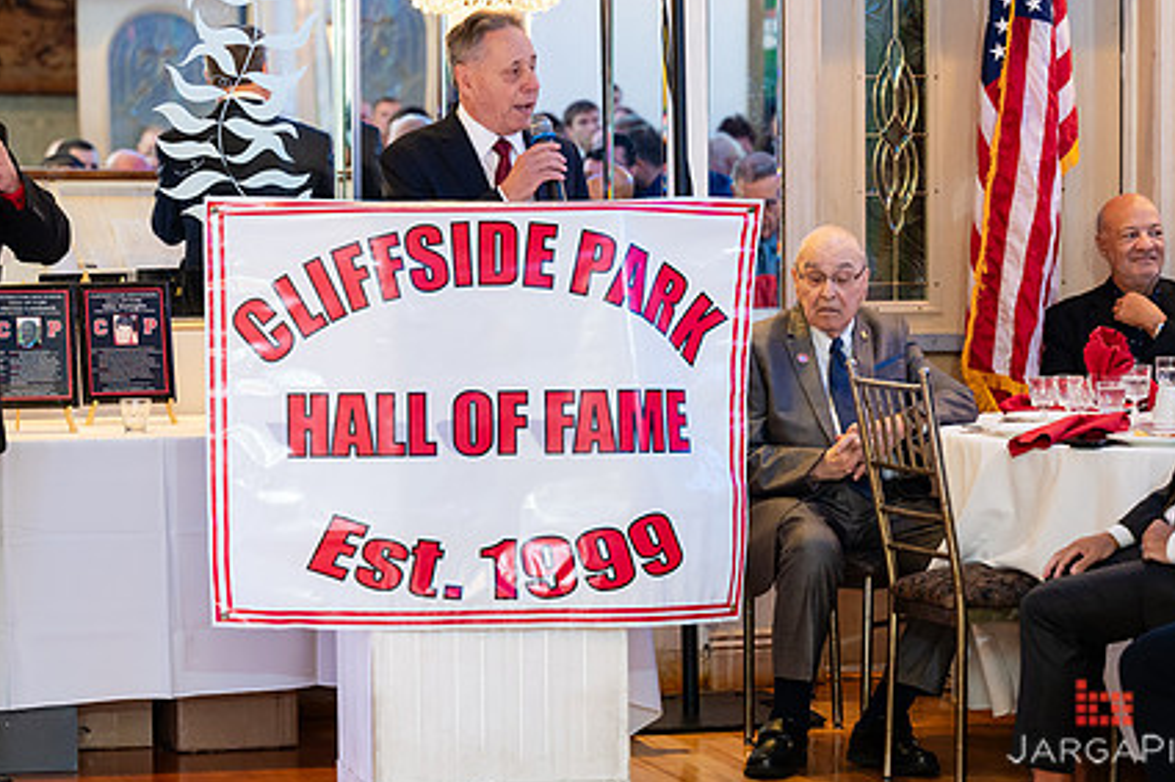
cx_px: 470
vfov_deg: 10.1
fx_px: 4437
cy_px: 290
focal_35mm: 136
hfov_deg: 15.1
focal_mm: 97
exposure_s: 1/125
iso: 1600
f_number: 3.2
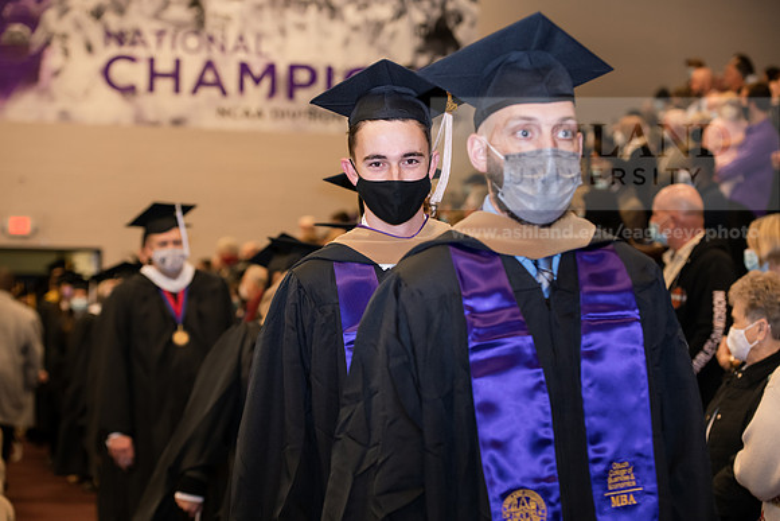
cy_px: 260
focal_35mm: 82
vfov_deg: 16.7
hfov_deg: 24.8
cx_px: 390
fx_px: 1777
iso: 2000
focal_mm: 82
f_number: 4
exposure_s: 1/200
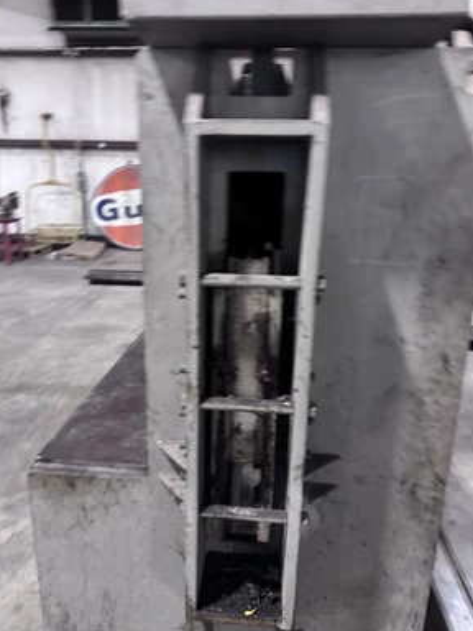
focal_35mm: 25
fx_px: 455
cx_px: 232
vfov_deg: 69.4
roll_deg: -4.3
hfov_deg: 54.9
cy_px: 307
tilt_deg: -13.1
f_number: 1.78
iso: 1000
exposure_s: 1/34
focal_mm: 6.76
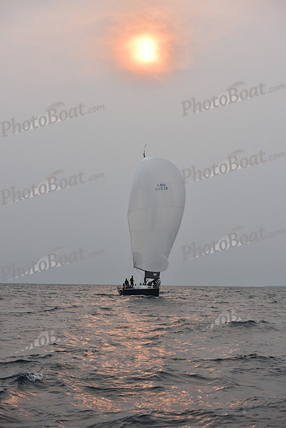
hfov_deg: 19.5
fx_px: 834
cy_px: 214
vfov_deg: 28.8
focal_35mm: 70
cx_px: 143
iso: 250
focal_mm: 70
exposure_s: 1/1000
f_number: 6.3
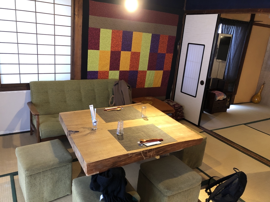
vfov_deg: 49.7
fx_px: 218
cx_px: 135
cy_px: 101
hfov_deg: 63.4
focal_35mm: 28
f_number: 1.8
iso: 100
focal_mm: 3.99
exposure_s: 1/11
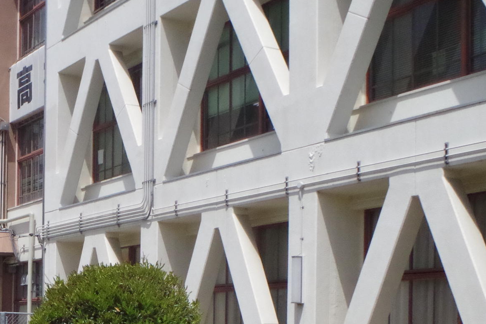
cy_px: 356
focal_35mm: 69
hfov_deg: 27.6
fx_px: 931
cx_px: 5
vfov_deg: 18.9
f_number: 10
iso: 3200
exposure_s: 1/6000
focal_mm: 20
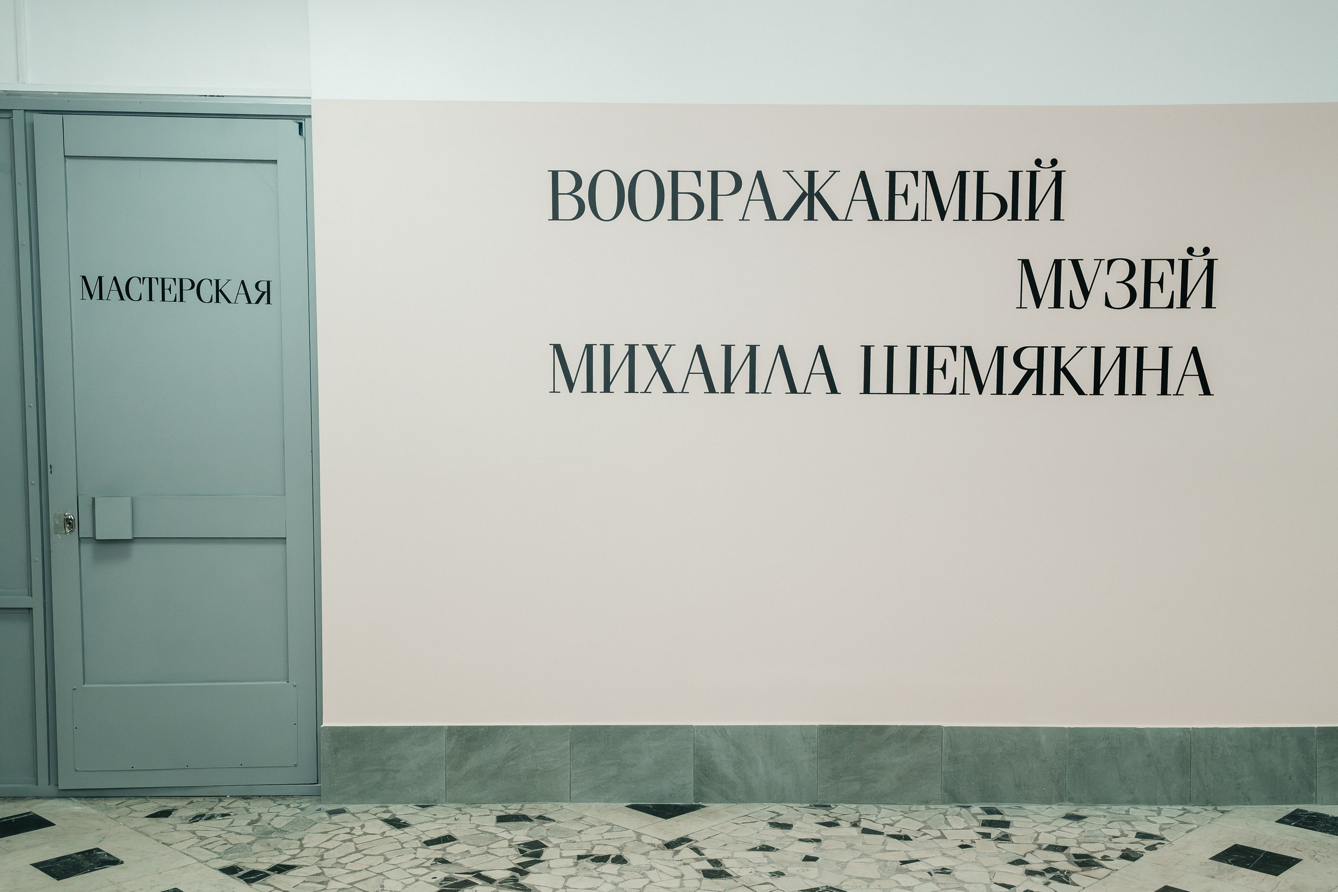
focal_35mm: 37
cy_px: 477
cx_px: 678
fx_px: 1389
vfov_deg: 35.6
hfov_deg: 51.4
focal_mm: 34.5
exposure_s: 1/250
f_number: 4
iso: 3200
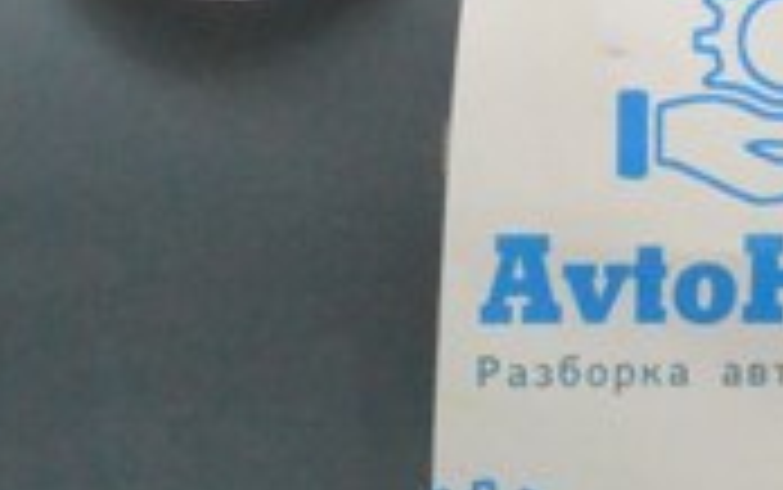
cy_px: 54
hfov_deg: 14.7
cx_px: -270
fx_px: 2883
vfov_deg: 9.7
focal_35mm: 135
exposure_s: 1/50
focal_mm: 24
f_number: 13
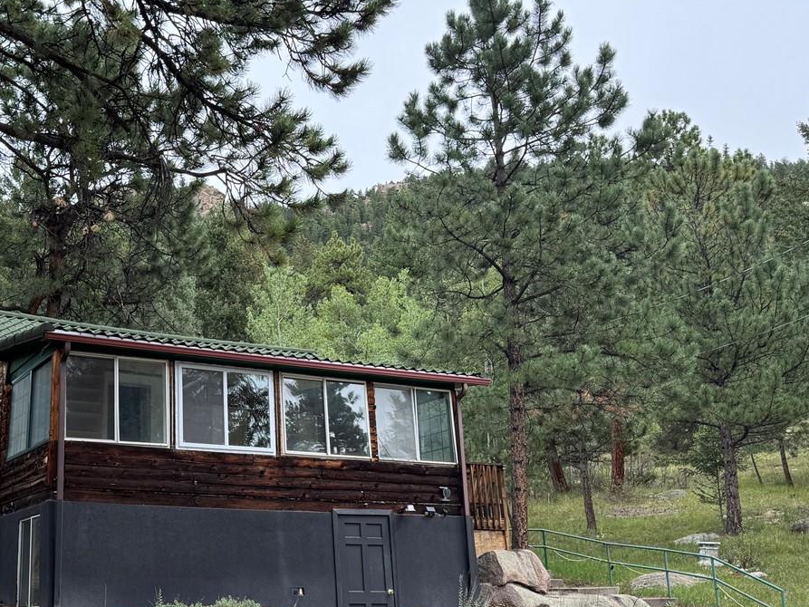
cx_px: 209
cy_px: 404
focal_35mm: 43
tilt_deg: +12.3
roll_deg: +1.5
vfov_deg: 33.3
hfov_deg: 42.6
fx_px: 1005
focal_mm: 6.76
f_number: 1.78
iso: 80
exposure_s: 1/853
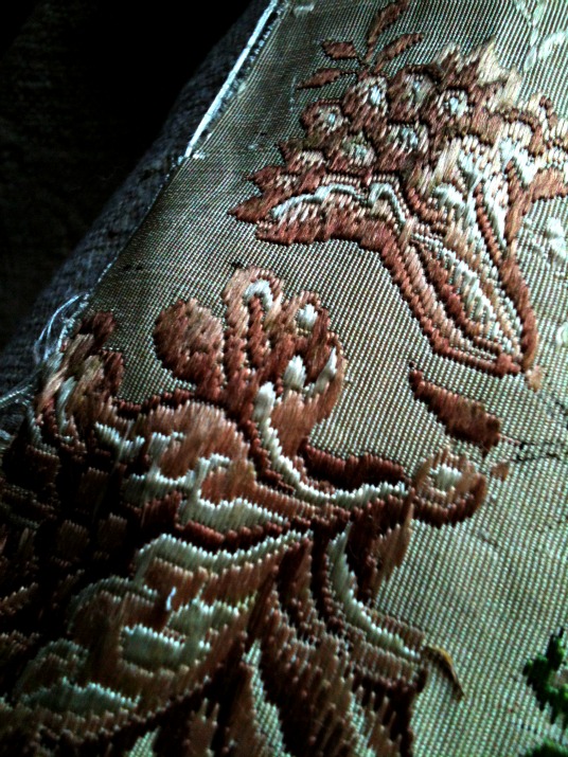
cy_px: 378
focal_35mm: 35
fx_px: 766
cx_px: 284
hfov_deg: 40.7
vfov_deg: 52.6
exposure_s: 1/100
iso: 125
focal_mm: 3.85
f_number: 2.8
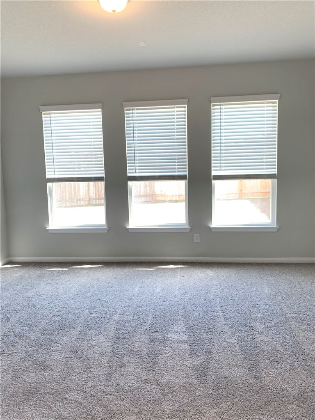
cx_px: 158
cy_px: 210
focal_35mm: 26
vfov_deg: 67.3
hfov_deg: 53.1
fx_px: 315
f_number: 1.8
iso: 80
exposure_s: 1/120
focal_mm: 4.25
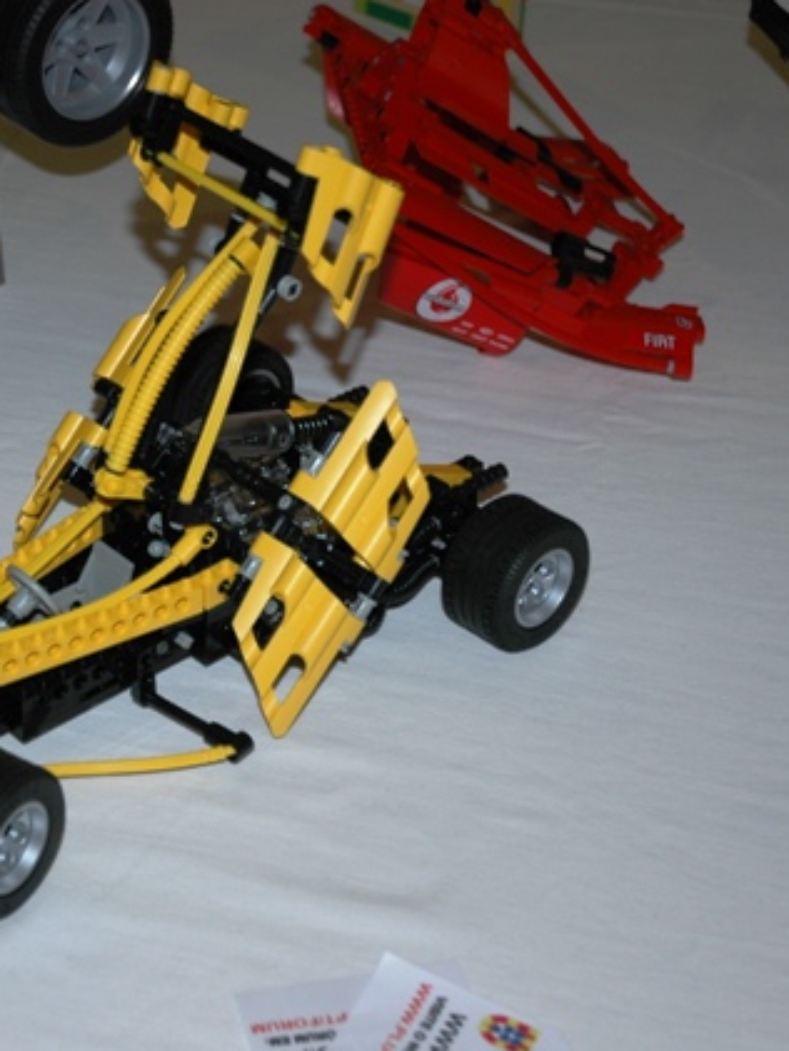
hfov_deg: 19.0
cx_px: 135
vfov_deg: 25.4
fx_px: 2331
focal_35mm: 77
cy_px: 527
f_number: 4.2
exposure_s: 1/60
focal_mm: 35
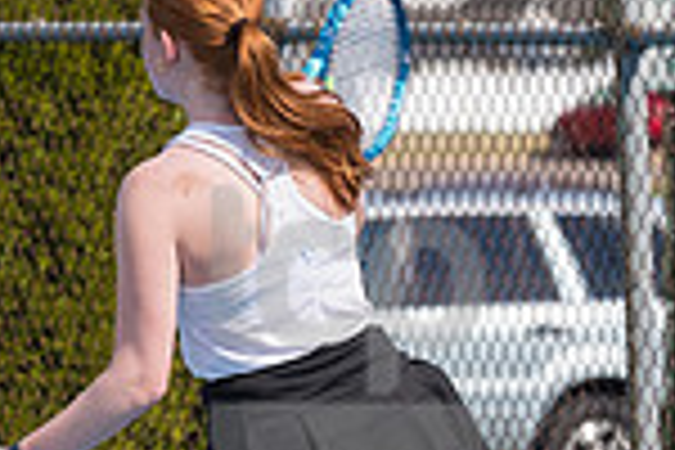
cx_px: 346
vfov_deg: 1.4
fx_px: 17886
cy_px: 346
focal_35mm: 954
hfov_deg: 2.2
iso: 320
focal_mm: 165
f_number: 5.6
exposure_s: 1/1600
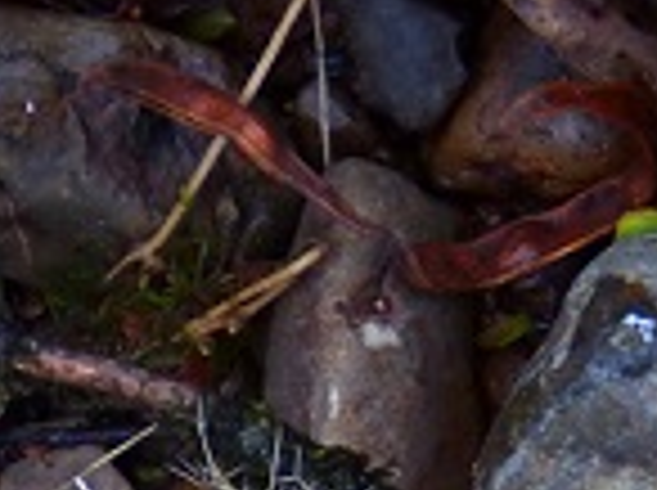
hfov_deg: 4.1
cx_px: 711
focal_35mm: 478
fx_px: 9057
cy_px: 1247
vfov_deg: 3.1
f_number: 3.4
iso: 250
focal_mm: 15.1
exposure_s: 1/60
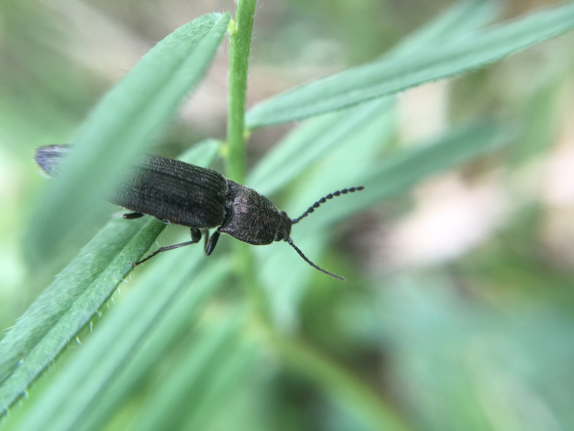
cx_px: 287
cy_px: 216
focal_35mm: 29
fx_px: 481
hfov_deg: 61.7
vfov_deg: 48.2
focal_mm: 4.15
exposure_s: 1/100
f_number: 2.2
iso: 25
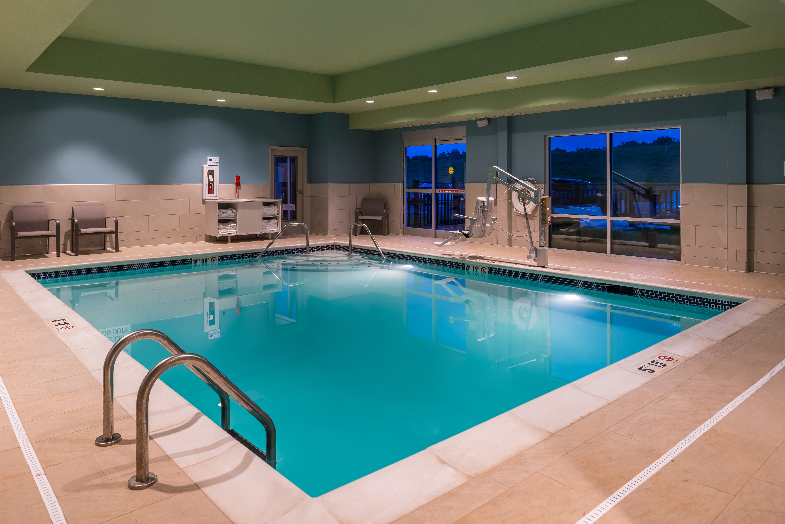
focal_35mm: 24
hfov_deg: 73.7
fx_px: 523
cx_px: 392
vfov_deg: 53.2
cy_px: 262
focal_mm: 24
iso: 100
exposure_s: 1/4
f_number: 6.3
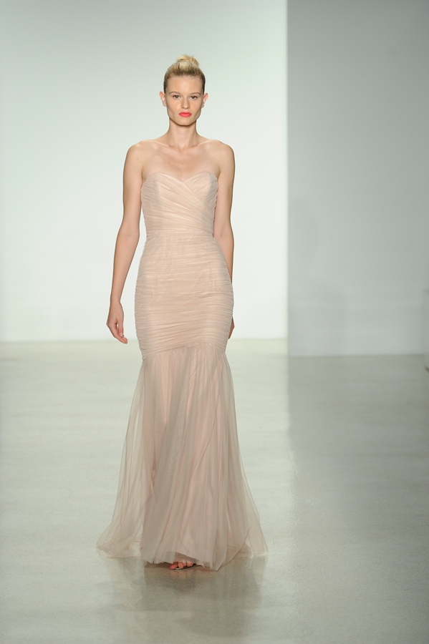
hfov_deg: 8.8
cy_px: 322
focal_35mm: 155
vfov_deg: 13.3
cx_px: 214
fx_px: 2774
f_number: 4.5
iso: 1250
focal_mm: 155
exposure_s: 1/400
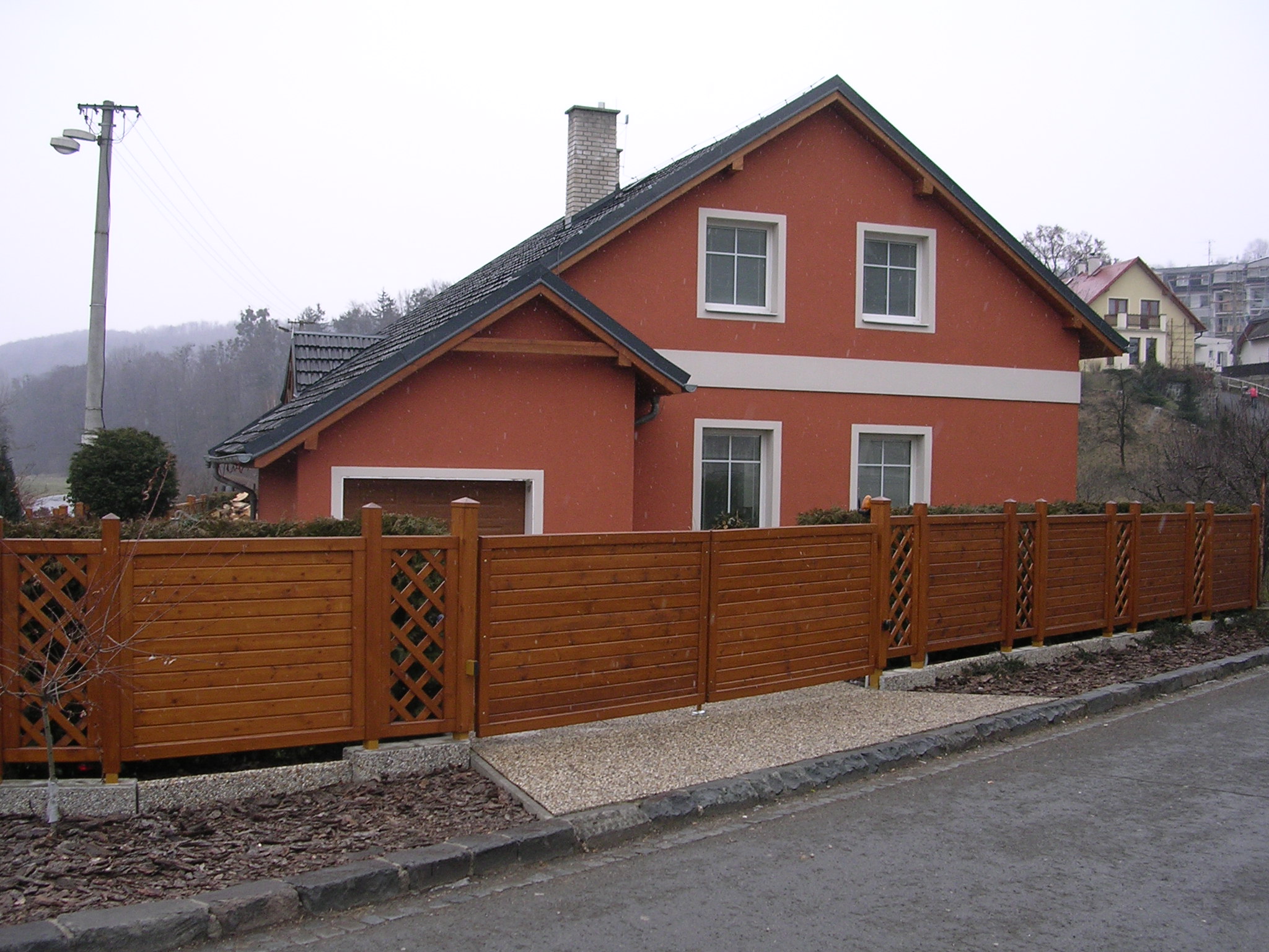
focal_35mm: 38
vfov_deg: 37.7
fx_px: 1393
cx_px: 634
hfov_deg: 49.0
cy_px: 476
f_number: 2.8
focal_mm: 5.8
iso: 100
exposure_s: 1/170
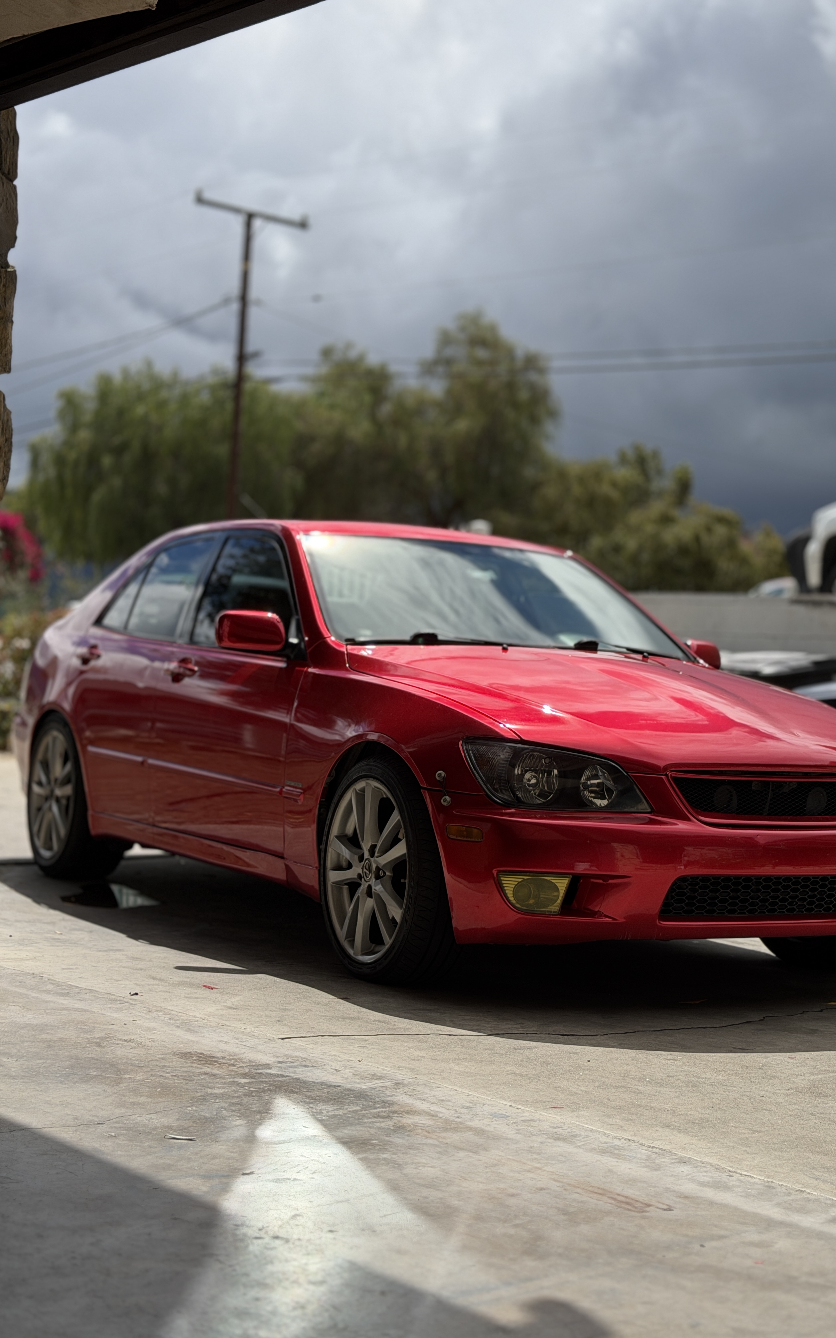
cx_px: 497
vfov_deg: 39.6
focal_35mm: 51
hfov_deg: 25.3
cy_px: 669
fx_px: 1859
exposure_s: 1/9901
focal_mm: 6.76
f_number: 1.78
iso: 100
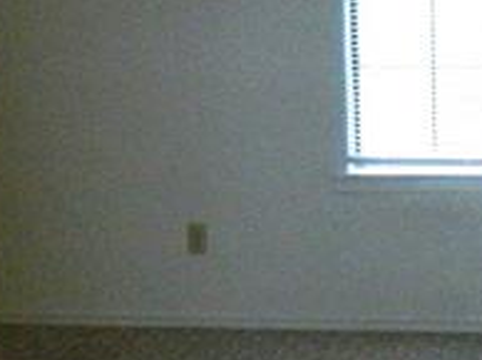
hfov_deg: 14.7
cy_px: 191
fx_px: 1836
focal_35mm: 132
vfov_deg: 11.2
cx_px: 480
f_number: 3.1
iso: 400
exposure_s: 1/60
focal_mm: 4.5
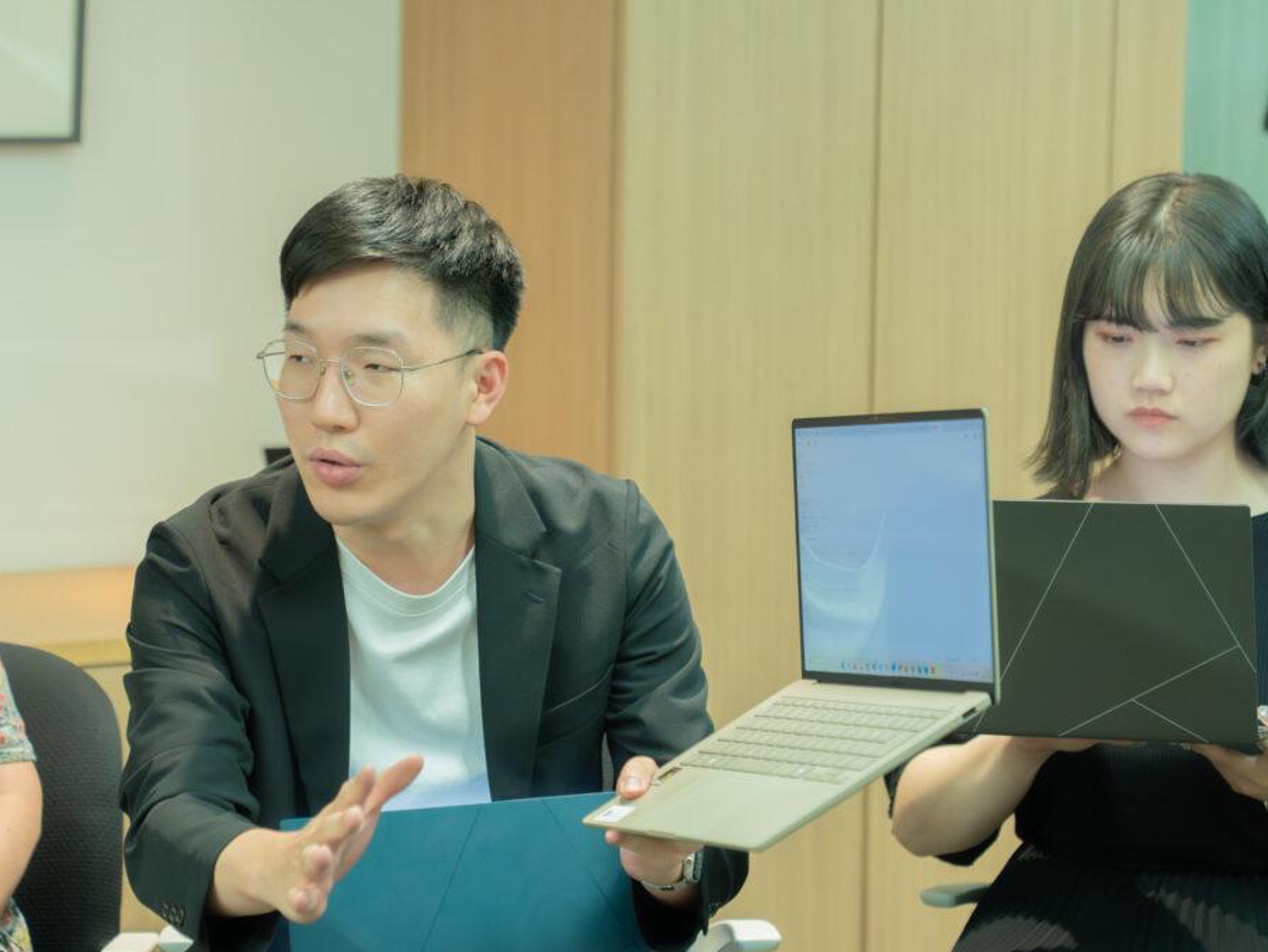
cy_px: 477
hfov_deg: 18.0
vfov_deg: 13.6
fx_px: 3994
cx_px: 587
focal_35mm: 109
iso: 1600
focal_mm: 67
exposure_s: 1/250
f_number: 2.8
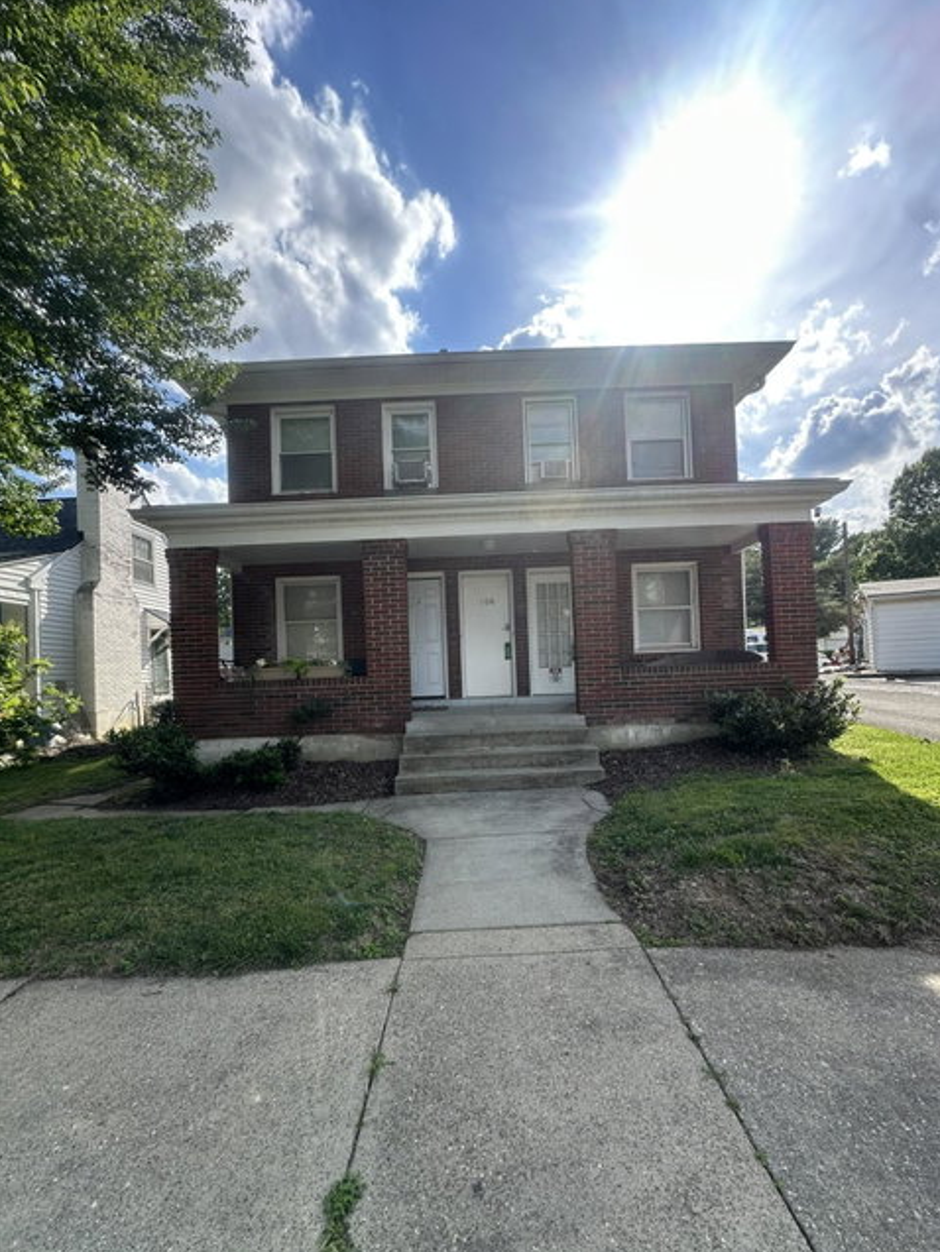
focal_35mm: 15
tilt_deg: +2.3
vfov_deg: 98.1
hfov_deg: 81.8
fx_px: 543
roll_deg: +0.9
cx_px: 470
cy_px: 661
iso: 40
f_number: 2.2
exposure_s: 1/988
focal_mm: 2.22
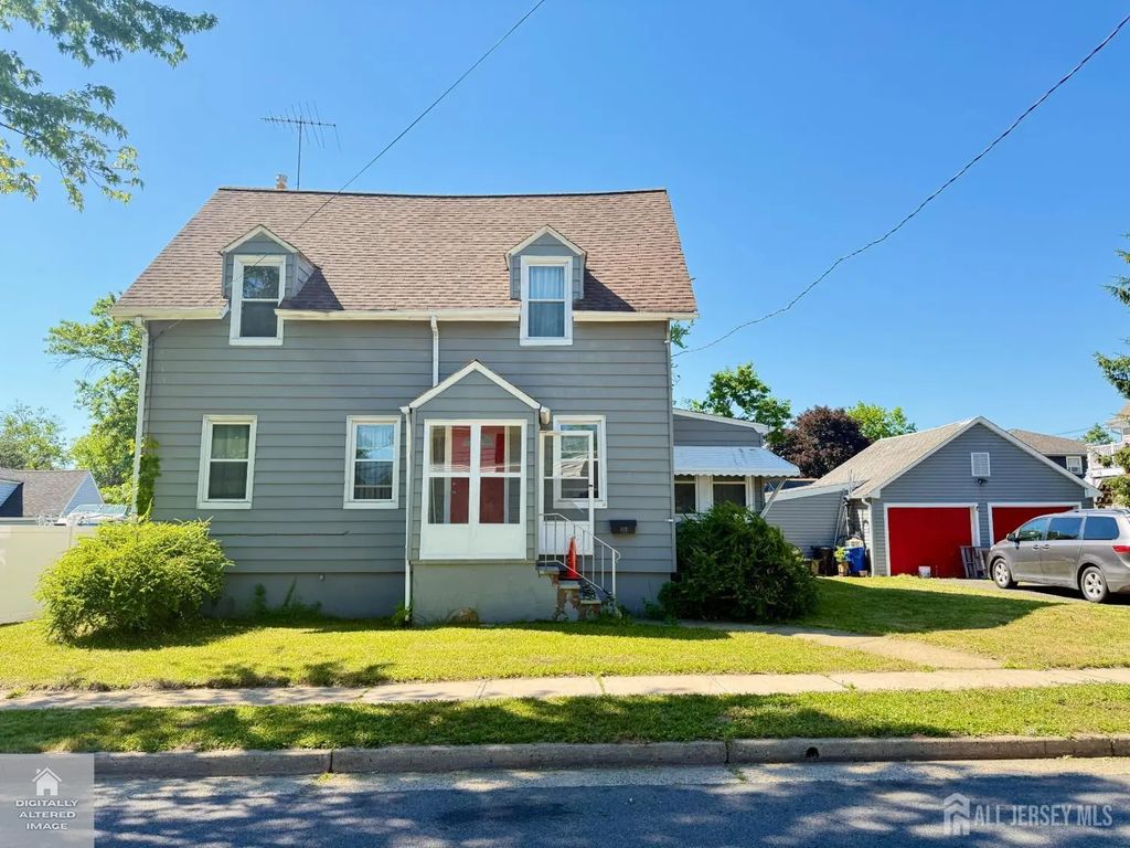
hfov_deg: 71.6
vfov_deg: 56.8
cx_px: 565
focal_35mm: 24
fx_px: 783
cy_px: 424
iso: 100
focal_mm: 6.76
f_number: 1.78
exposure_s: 1/1091
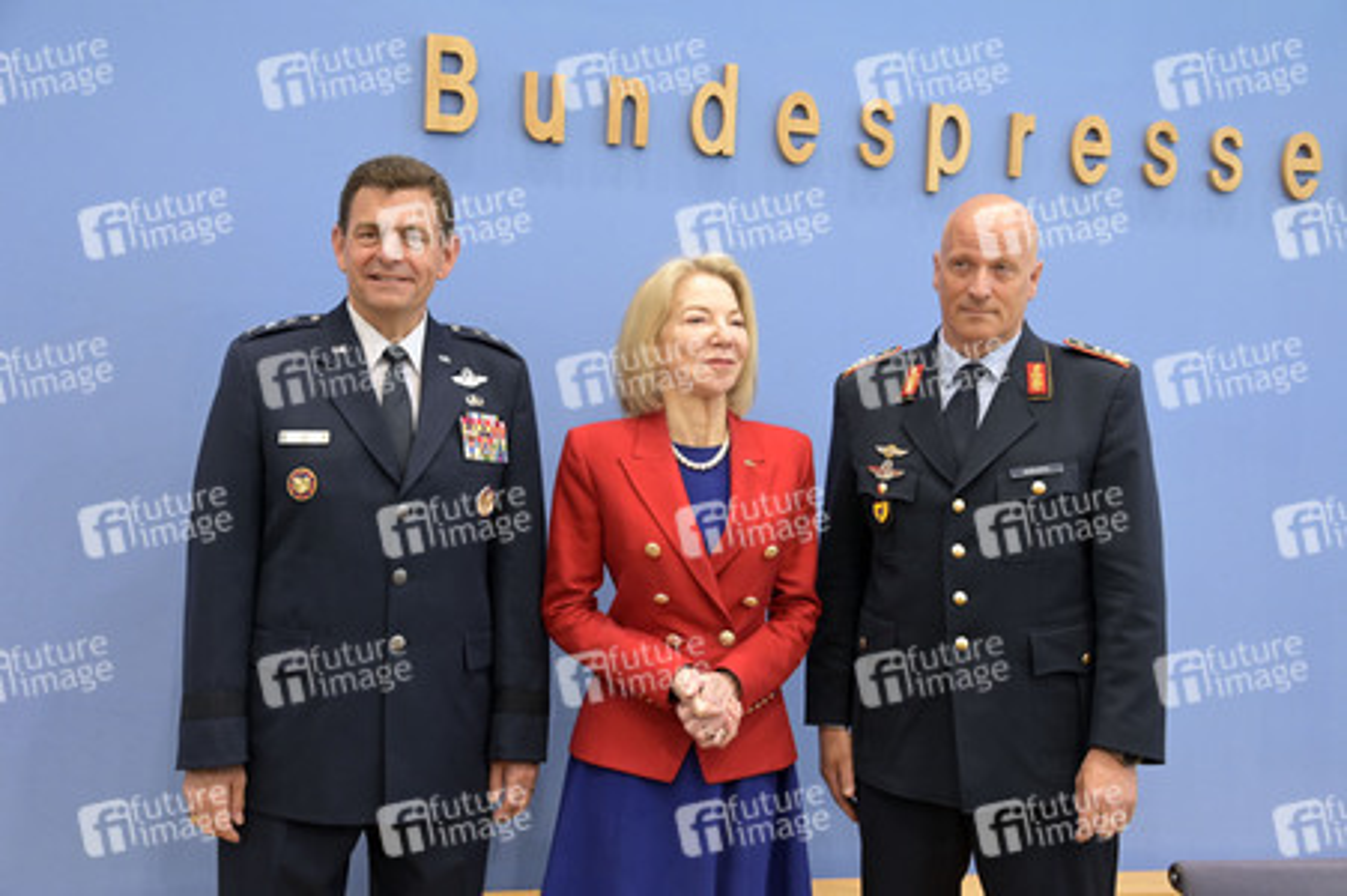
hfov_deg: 44.5
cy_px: 448
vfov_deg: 30.5
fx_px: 1645
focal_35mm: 44
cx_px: 674
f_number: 5.6
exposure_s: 1/400
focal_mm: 44
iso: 5000
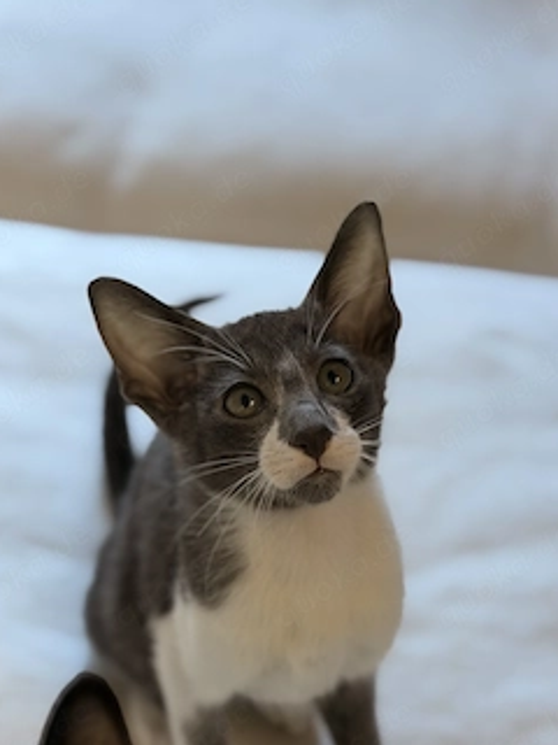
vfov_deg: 32.1
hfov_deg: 24.4
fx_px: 1290
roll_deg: -3.4
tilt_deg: -41.9
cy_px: 433
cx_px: 267
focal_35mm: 60
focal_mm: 6.76
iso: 100
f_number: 1.78
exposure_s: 1/70
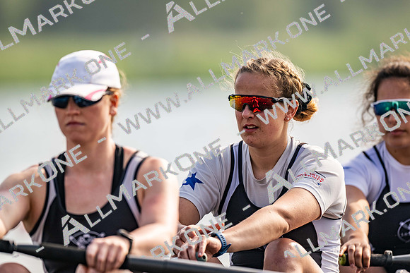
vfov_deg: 2.3
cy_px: 136
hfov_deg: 3.4
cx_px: 205
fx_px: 6835
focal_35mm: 600
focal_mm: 600
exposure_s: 1/2500
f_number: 4
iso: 250
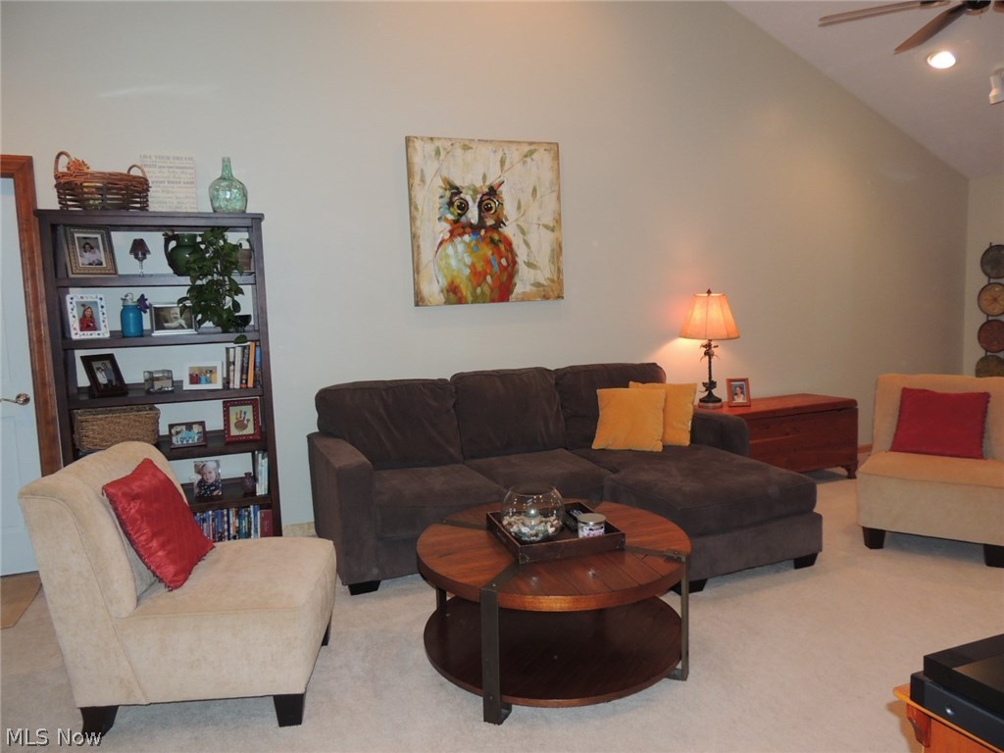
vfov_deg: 56.8
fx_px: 696
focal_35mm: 24
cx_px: 502
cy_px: 376
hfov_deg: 71.6
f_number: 3
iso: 200
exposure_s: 1/30
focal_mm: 4.3
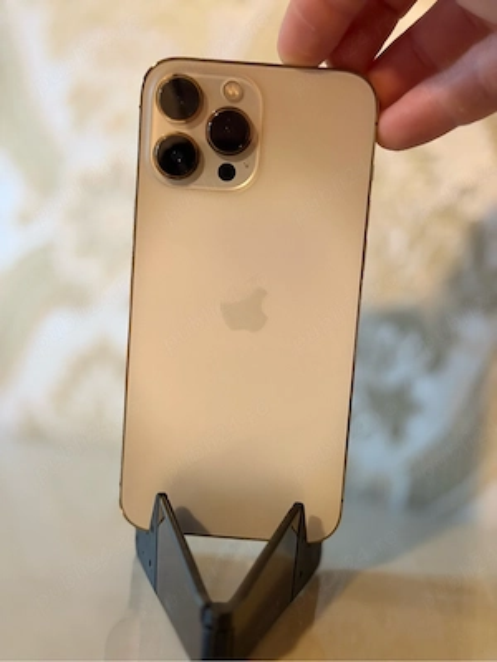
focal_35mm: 48
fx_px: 919
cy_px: 331
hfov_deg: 30.3
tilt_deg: -5.2
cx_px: 248
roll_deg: -6.7
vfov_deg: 39.7
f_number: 1.78
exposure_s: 1/25
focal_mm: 6.76
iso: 400
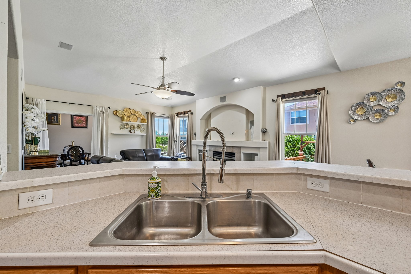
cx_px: 206
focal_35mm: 15
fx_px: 171
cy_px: 137
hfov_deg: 100.4
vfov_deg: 77.3
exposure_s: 1/15
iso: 220
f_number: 10
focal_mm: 15
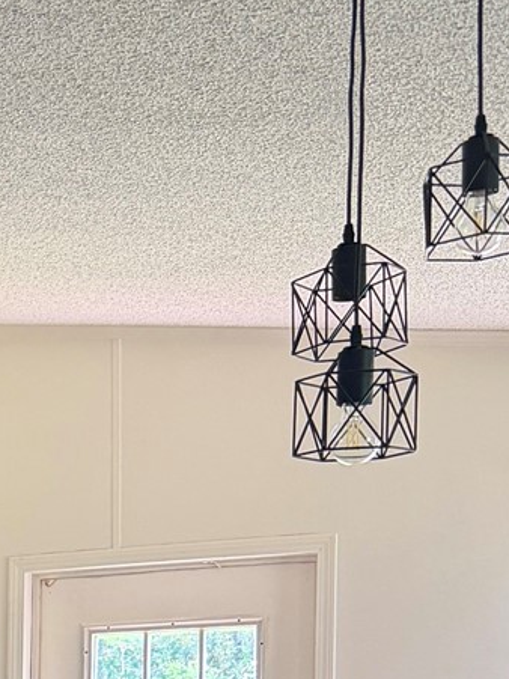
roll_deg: +1.9
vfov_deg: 16.7
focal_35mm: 109
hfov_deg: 11.9
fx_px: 2138
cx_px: -562
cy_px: 953
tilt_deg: -5.7
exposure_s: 1/115
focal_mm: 6.76
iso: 200
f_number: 1.78
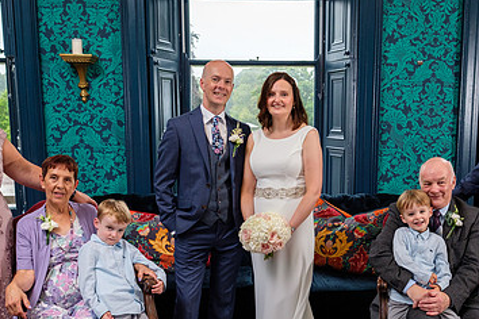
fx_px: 545
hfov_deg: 47.2
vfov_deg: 32.3
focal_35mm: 41
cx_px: 279
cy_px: 220
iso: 800
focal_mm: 16
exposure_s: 1/160
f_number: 3.6
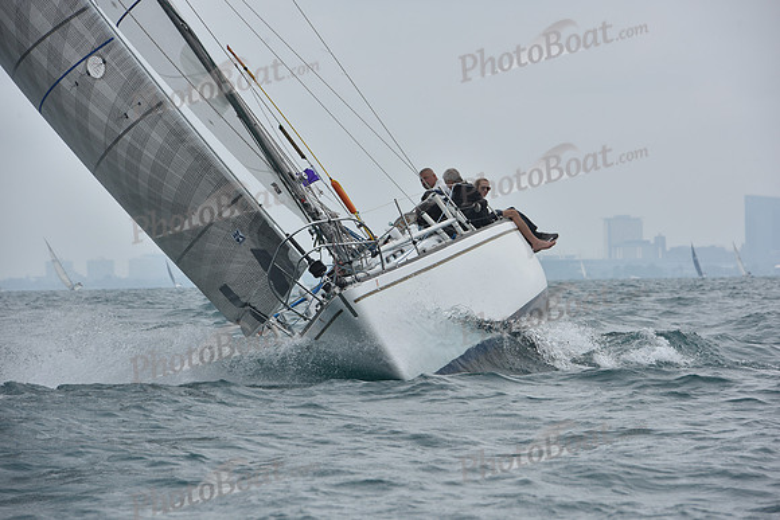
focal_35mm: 200
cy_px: 260
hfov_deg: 10.3
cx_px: 390
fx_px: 4334
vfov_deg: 6.9
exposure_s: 1/800
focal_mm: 200
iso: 250
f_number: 10
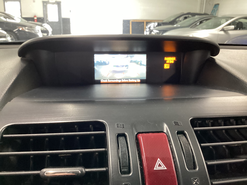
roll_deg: -1.7
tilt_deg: -18.7
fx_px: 221
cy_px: 92
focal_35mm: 31
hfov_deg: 58.4
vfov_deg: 45.4
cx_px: 124
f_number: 2.4
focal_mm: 3.3
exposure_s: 1/30
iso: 400
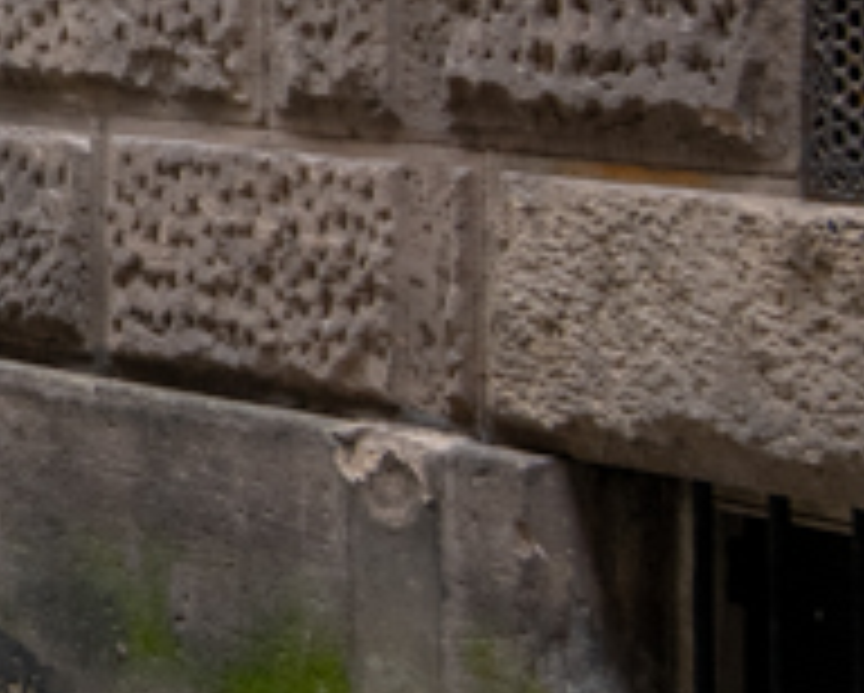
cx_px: -826
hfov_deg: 9.1
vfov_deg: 7.7
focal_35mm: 200
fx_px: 5119
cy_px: -58
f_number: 8
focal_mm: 32
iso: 400
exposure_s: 1/40
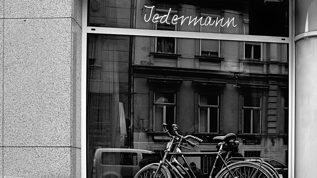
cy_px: 97
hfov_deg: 48.7
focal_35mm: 41
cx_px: 208
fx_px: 345
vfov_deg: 29.0
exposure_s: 1/125
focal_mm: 27
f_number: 5.6
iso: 200
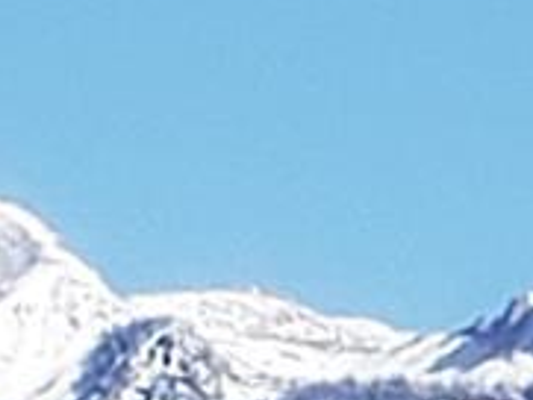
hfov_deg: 6.7
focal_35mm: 294
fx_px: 4530
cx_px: -100
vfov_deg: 5.0
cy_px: -332
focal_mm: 6
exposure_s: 1/1081
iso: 32
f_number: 2.4
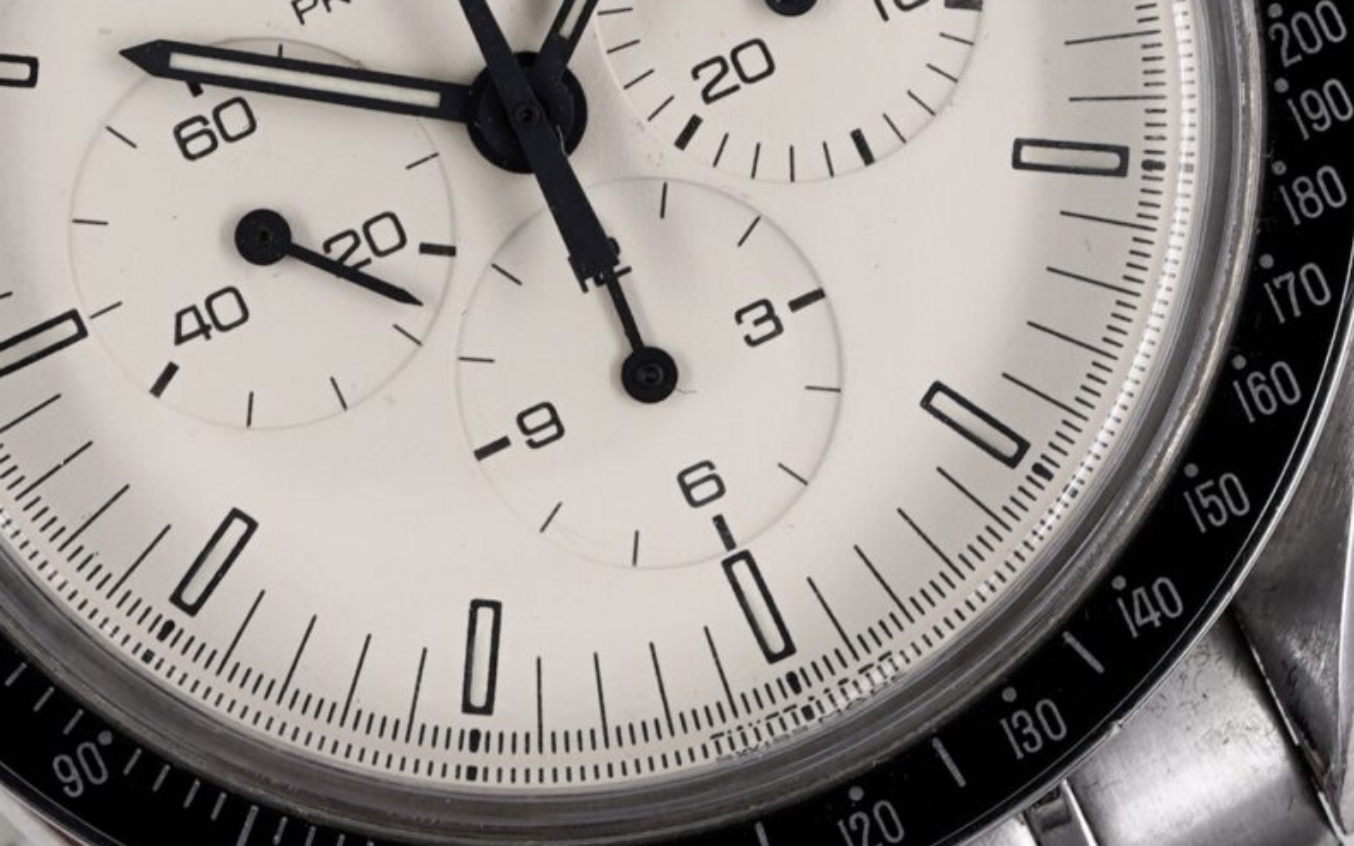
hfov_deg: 7.1
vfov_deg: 4.4
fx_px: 10957
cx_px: 359
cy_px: 95
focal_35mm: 297
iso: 200
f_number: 14
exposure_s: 1/30
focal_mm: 90
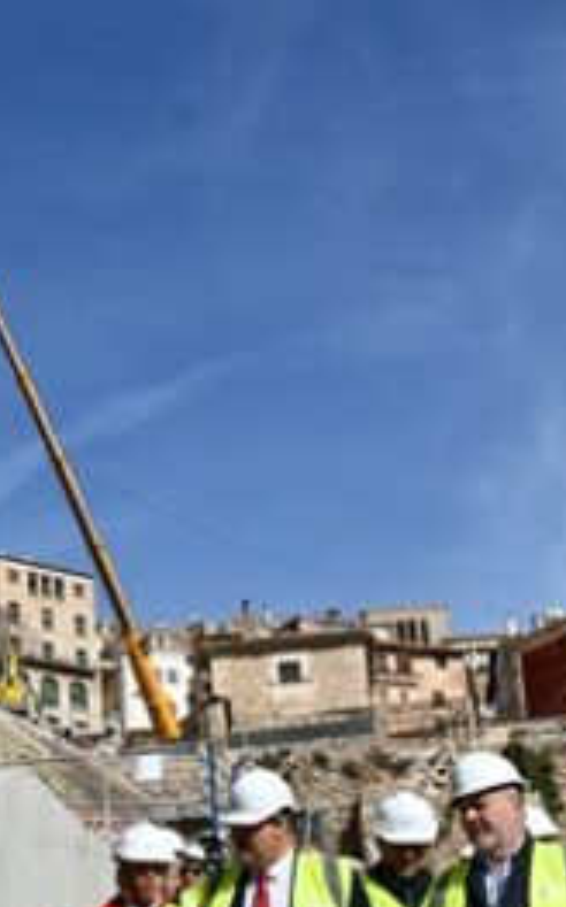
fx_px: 1656
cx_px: -183
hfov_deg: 18.0
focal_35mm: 67
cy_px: 672
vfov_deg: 30.2
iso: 100
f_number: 9
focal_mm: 18
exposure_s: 1/320
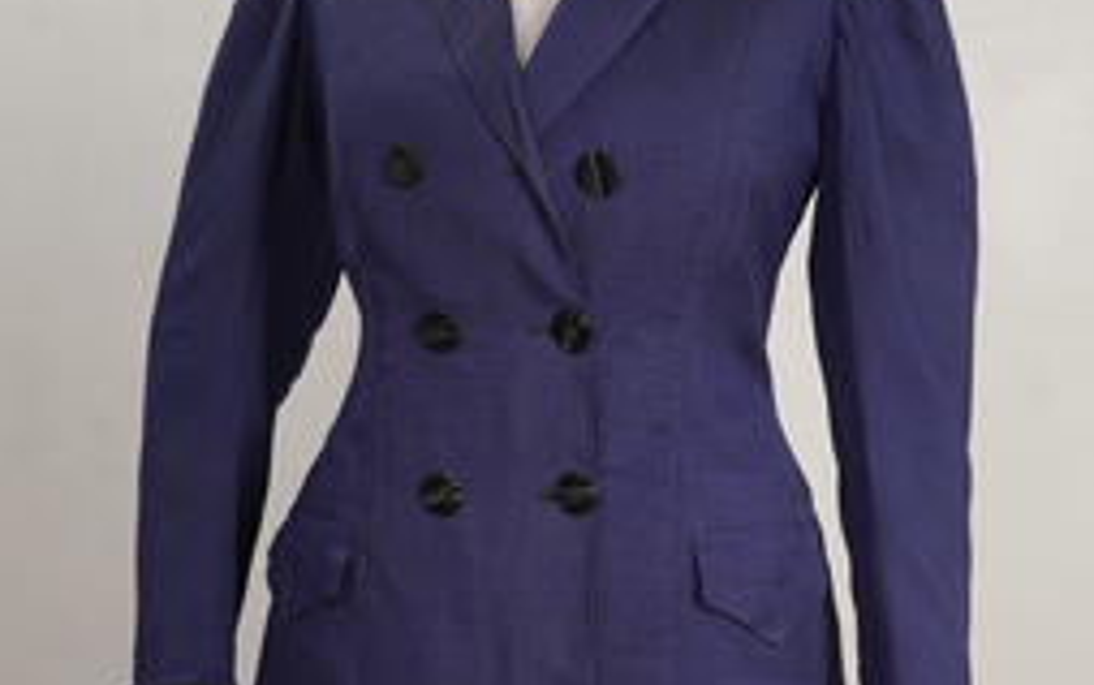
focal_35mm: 75
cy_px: 429
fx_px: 2237
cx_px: 549
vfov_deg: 17.4
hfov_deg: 27.5
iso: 320
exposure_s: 1/15
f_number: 8
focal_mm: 32
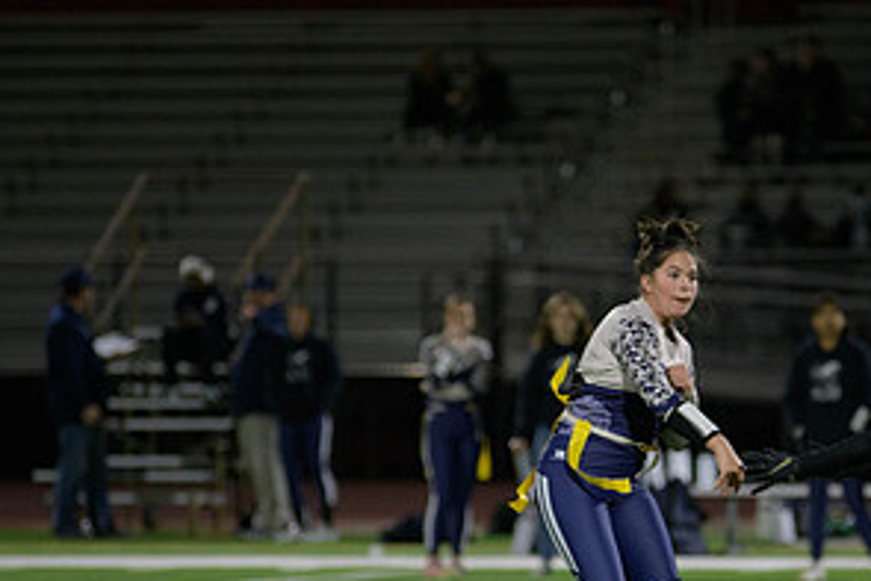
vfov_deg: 4.0
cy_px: 408
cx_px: 647
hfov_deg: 6.0
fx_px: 8327
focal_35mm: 344
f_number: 2.8
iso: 2200
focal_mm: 175
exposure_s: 1/640
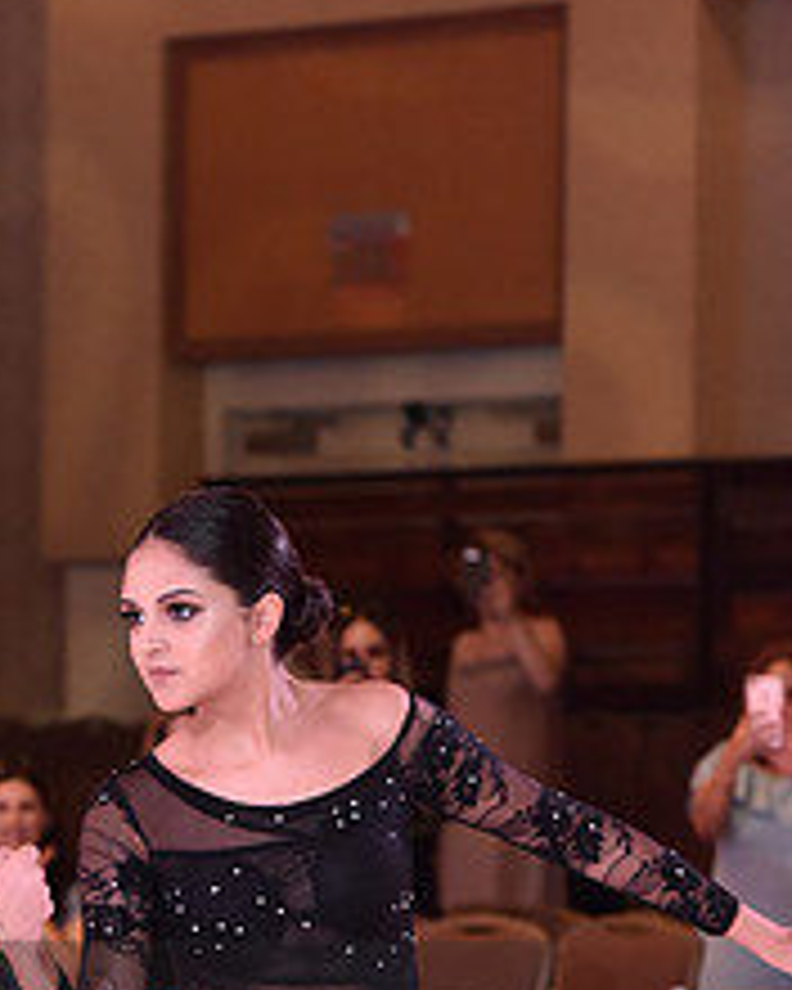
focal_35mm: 277
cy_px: 1094
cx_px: -65
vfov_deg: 6.9
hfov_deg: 5.6
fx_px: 8116
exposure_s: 1/250
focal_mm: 112
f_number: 5
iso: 2000
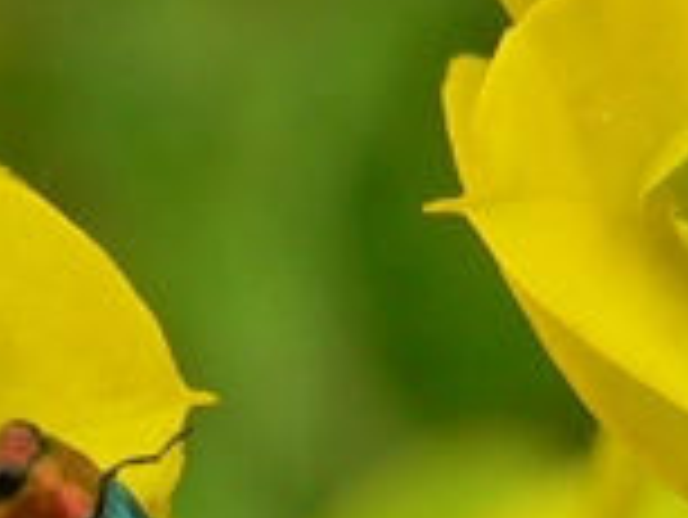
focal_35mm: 264
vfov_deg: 5.6
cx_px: 27
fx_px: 5251
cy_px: 599
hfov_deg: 7.5
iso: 80
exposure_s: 1/125
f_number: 3.7
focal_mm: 10.5
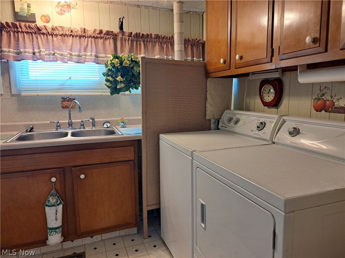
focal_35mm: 24
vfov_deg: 56.8
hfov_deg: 71.6
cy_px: 129
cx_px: 172
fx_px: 239
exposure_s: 1/60
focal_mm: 5.23
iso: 125
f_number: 1.8
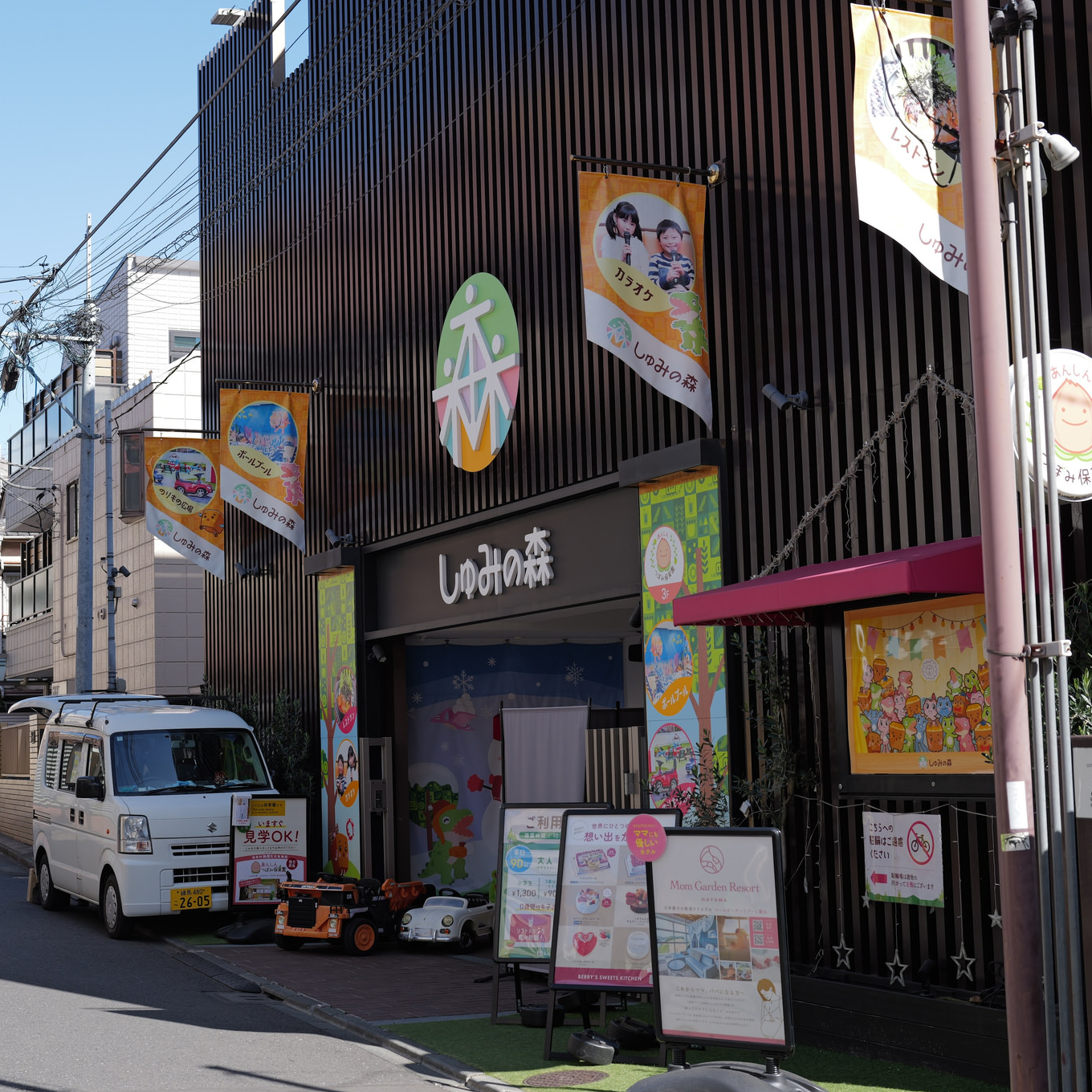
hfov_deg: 31.0
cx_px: 453
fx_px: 1963
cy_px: 546
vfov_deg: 31.1
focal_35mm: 55
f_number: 4.5
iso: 100
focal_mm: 43
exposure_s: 1/320
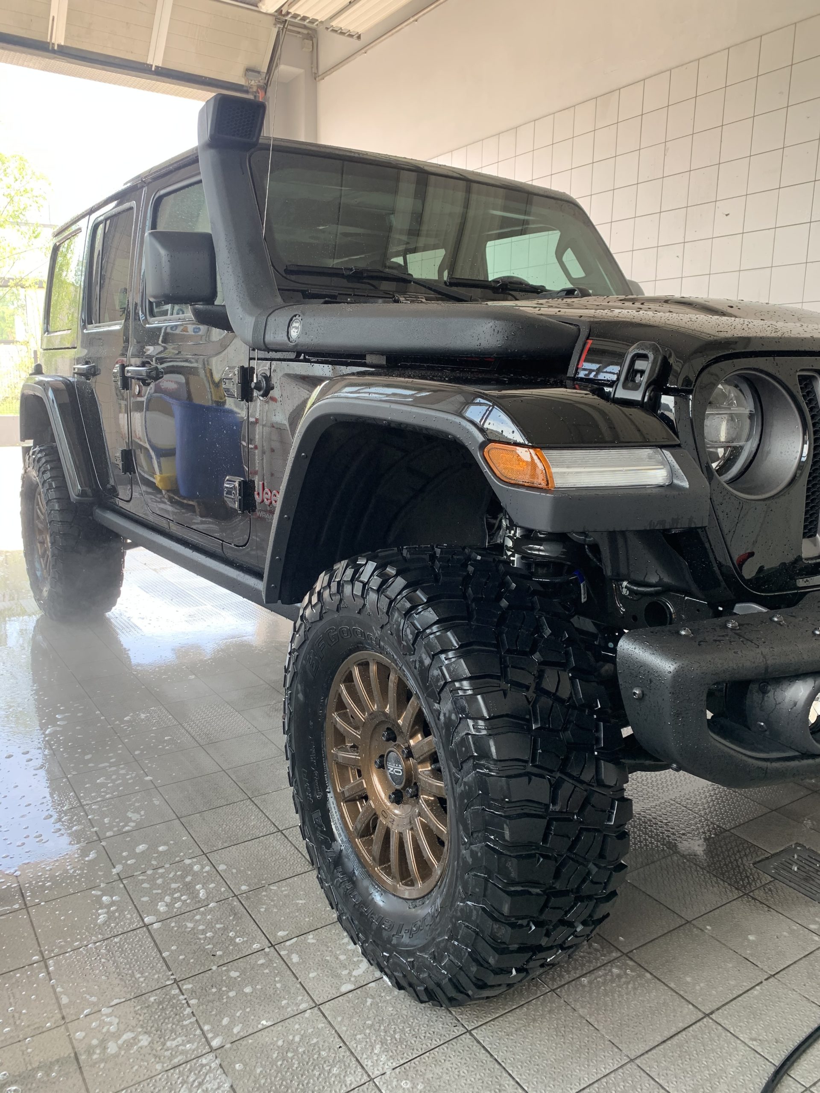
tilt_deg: -10.4
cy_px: 546
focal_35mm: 26
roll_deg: -0.3
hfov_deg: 53.1
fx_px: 821
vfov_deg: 67.3
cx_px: 410
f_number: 1.8
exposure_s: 1/122
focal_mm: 4.25
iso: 50
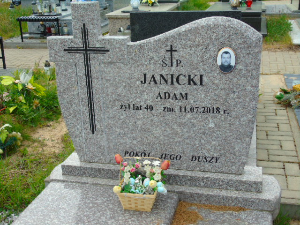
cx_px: 150
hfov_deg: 41.2
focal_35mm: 46
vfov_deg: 31.5
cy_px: 112
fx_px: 399
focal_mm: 8.2
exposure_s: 1/400
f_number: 4.1
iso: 80
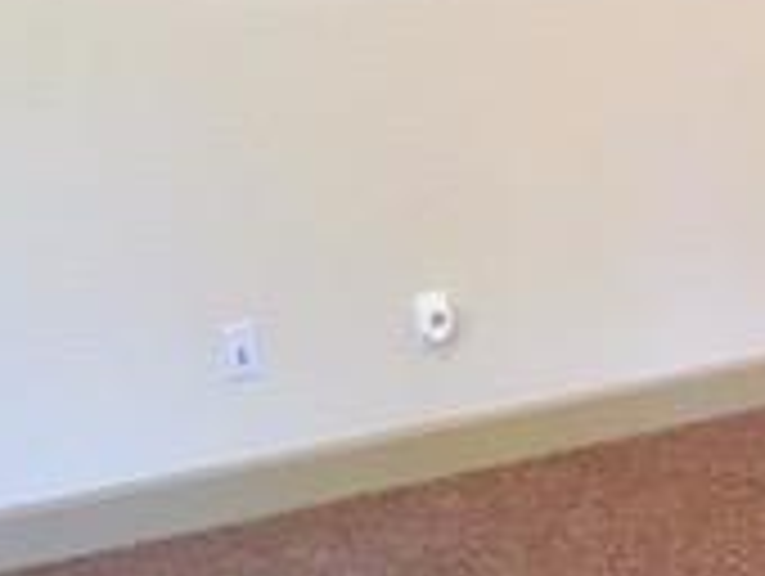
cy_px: -68
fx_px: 2412
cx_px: 1323
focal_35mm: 109
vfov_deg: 13.3
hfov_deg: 15.7
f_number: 2.2
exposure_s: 1/24
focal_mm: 4.15
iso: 200
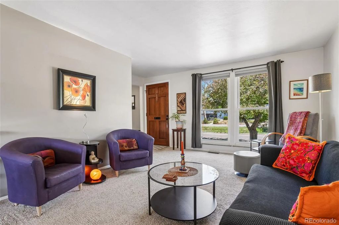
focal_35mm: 16
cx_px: 170
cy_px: 112
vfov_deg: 72.0
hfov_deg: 95.0
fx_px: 155
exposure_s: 1/15
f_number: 8
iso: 400
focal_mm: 11
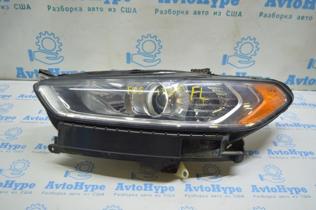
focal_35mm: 30
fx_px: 263
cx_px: 158
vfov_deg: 43.5
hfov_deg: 62.0
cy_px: 105
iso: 400
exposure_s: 1/60
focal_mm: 20
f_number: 3.8
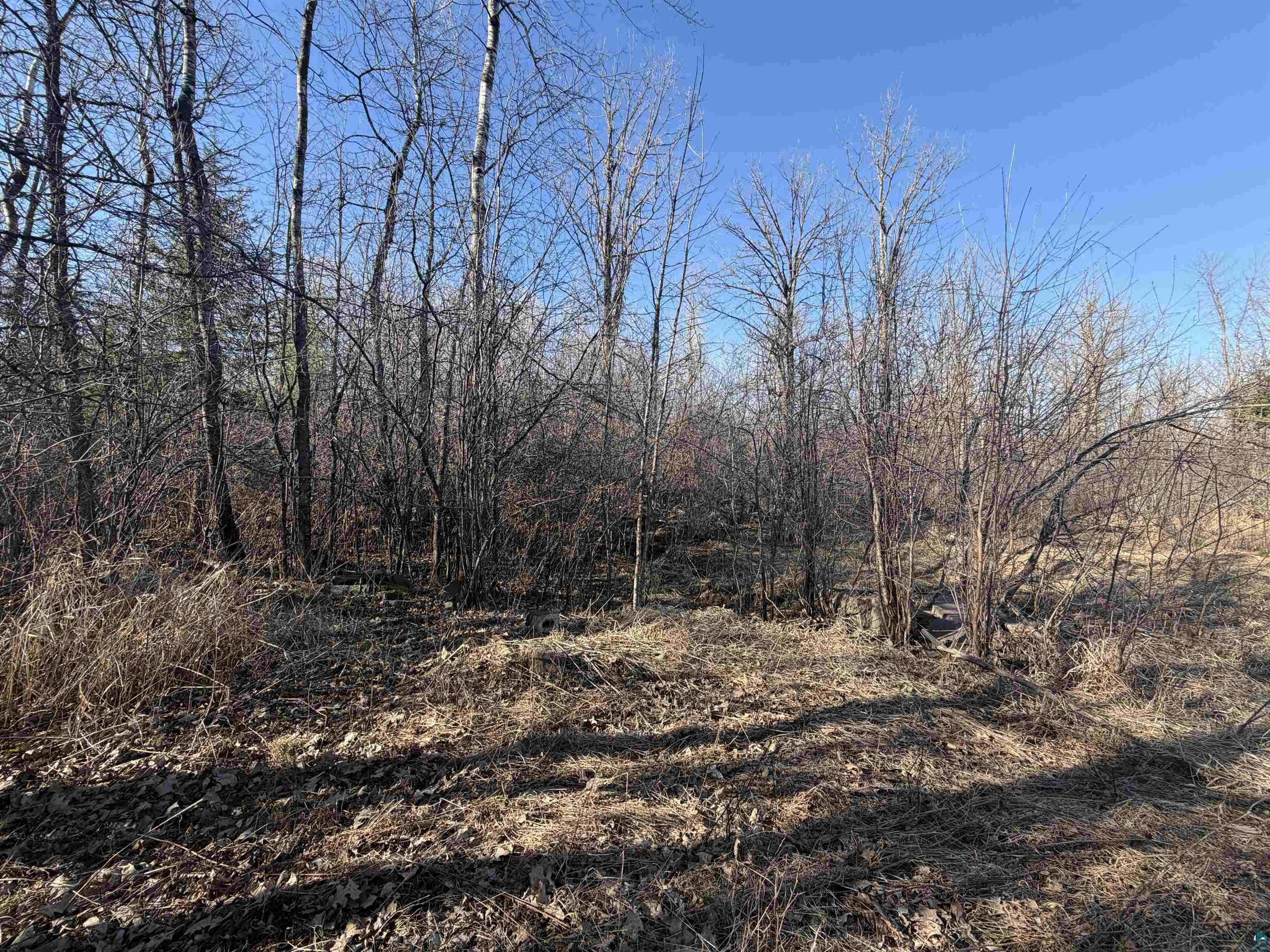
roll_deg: +0.8
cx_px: 635
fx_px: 514
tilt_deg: +1.8
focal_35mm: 14
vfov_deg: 85.7
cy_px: 476
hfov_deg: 102.1
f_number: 2.2
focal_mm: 2.22
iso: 50
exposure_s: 1/502
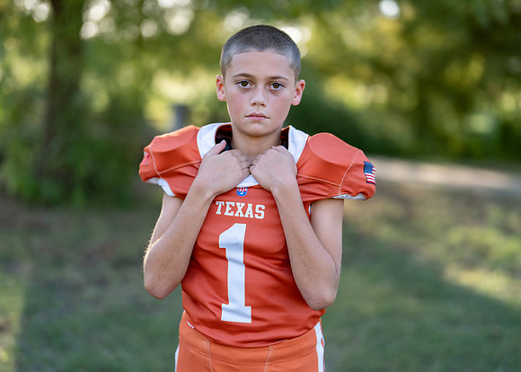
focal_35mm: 58
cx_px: 260
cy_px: 183
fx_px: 864
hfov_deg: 33.5
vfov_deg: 24.3
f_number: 1.2
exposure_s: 1/1250
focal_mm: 50
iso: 100
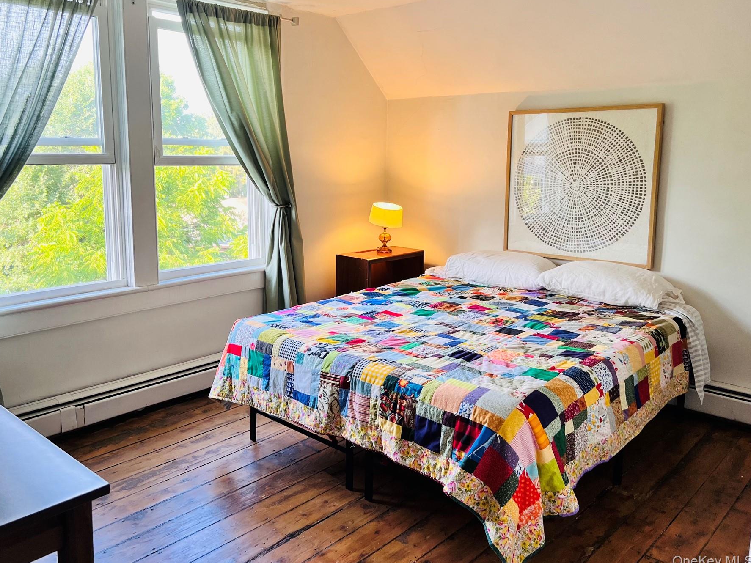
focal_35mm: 30
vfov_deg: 46.7
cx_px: 325
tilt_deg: -8.7
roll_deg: +0.6
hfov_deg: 59.7
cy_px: 246
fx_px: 651
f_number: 1.5
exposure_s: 1/120
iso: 80
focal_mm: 5.7
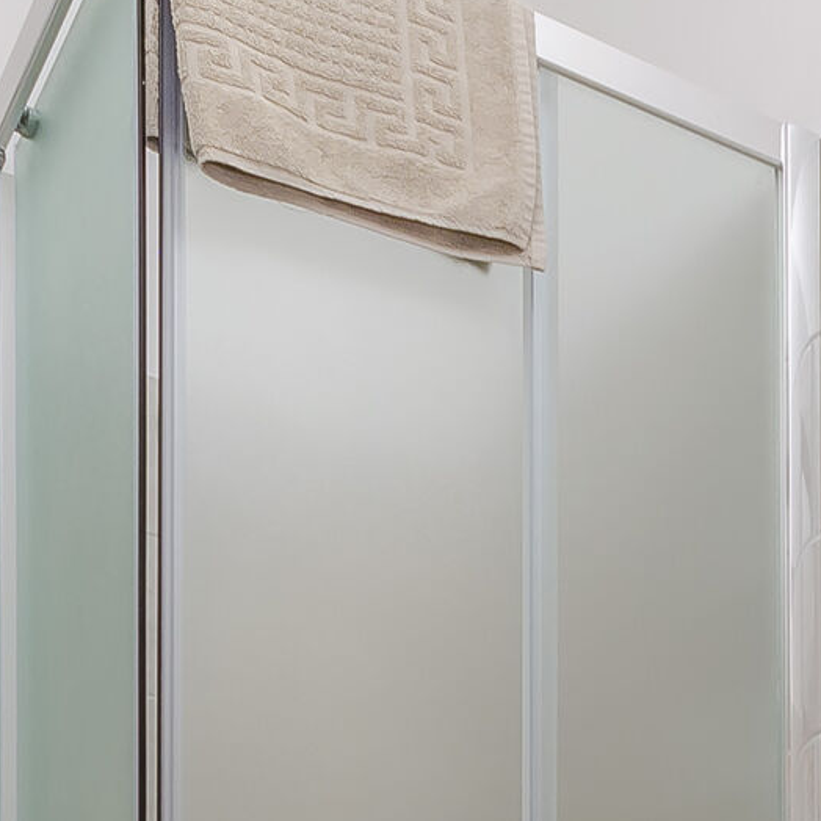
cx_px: 845
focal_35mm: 68
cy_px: 1306
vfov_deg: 20.7
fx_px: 1825
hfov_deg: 24.1
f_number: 8
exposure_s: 1/100
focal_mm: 10
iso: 200
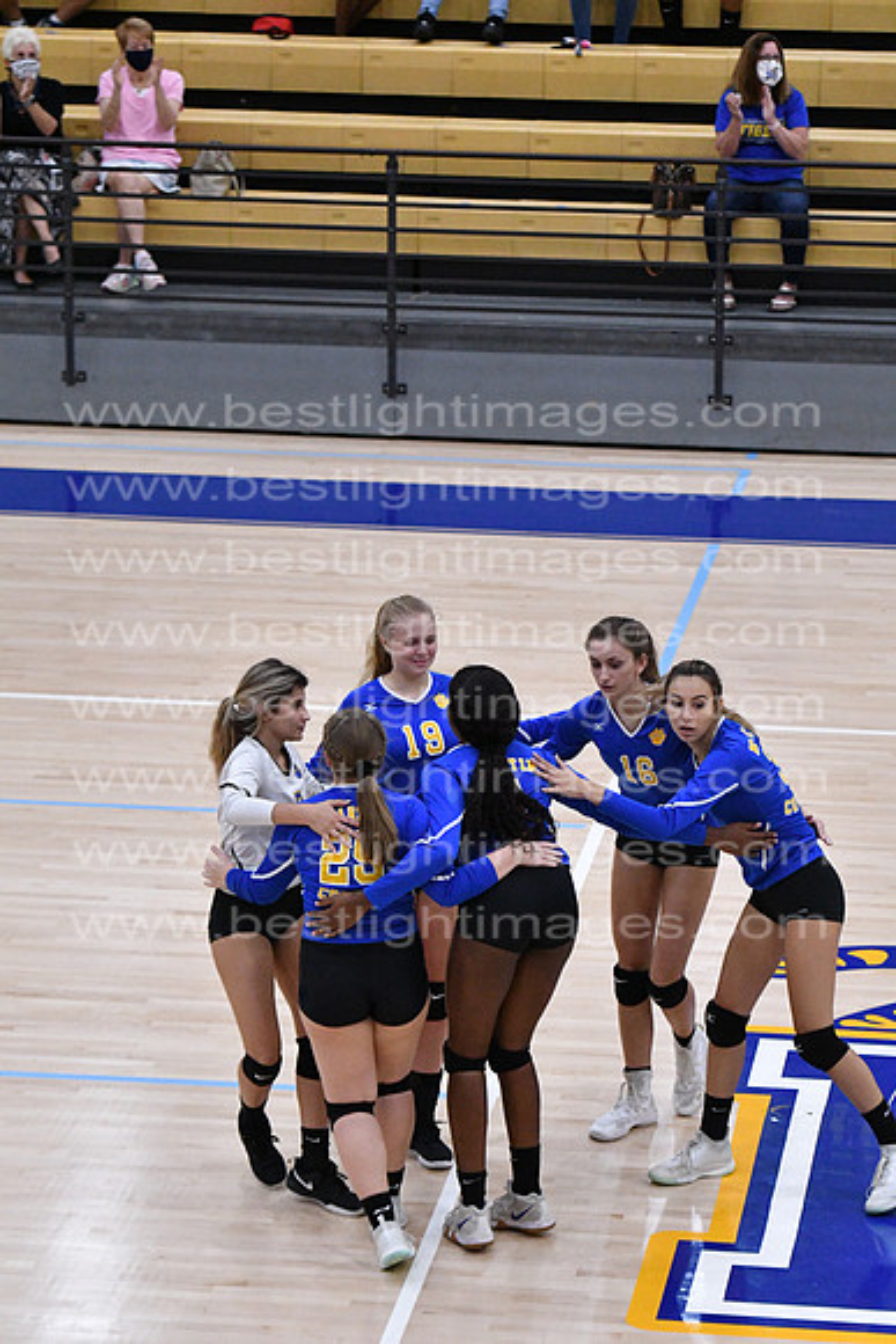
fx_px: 5596
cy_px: 672
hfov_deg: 9.2
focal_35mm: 150
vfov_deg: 13.7
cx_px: 448
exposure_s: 1/1250
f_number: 3.2
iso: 6400
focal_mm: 100
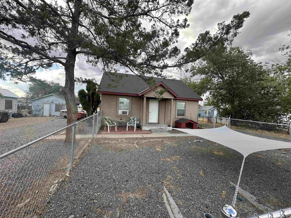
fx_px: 118
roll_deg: -2.1
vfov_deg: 85.7
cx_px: 146
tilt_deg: +0.5
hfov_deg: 102.1
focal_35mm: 14
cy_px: 109
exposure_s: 1/292
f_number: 2.2
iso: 40
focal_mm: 2.22
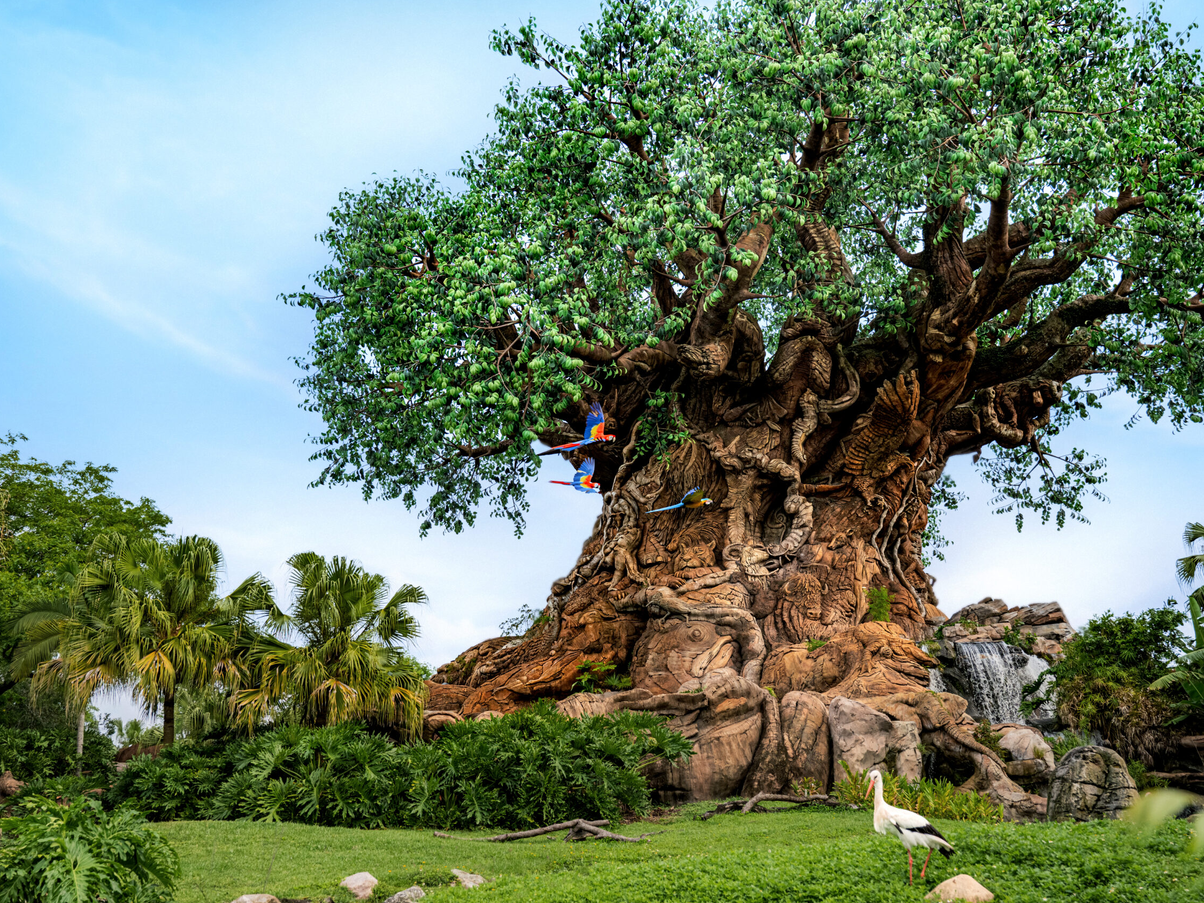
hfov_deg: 52.6
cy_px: 451
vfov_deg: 40.7
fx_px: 1217
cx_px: 648
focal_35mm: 35
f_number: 4
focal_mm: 32
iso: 400
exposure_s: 1/2000
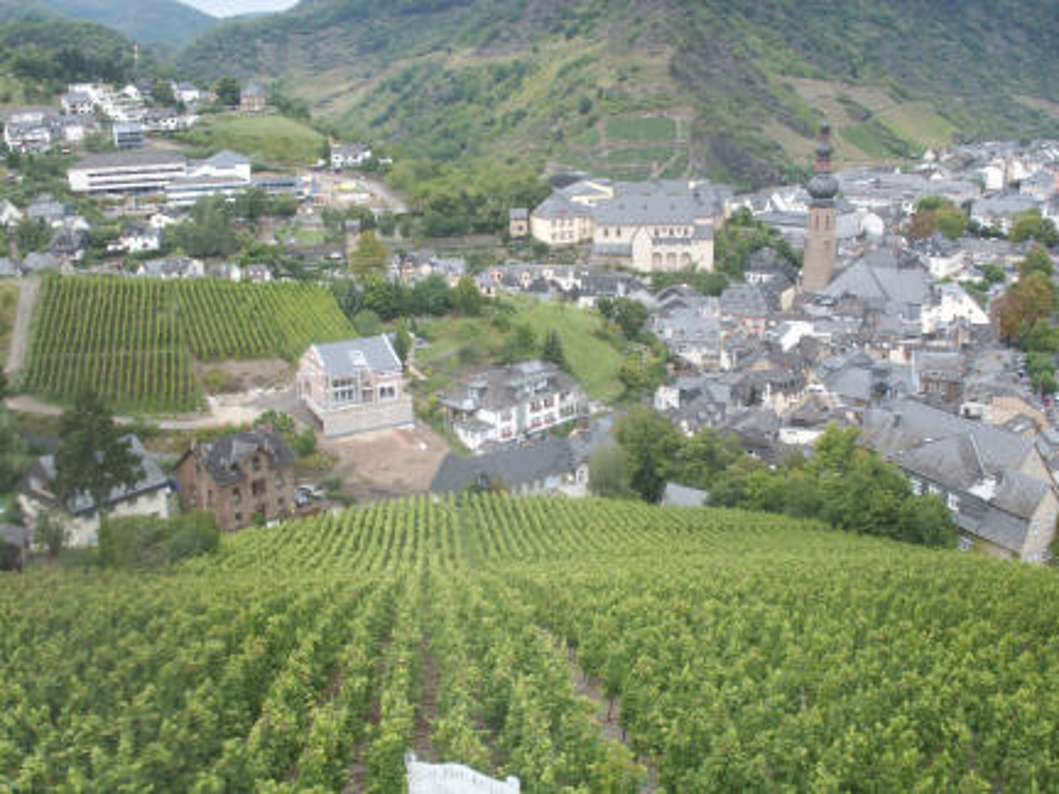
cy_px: 397
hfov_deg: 50.1
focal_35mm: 37
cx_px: 530
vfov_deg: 38.7
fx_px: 1132
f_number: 7.1
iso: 50
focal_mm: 7.7
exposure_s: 1/100
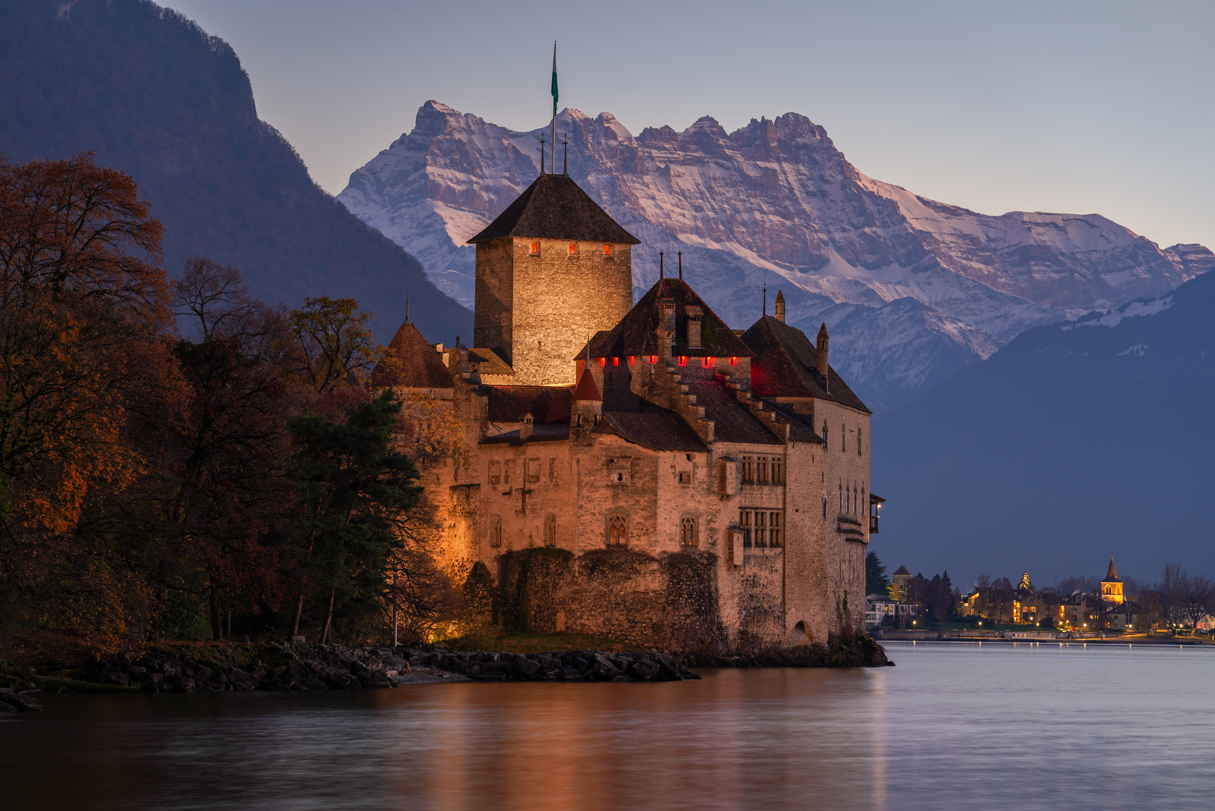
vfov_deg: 8.9
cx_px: 608
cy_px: 406
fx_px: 5232
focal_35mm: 155
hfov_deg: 13.2
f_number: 5.6
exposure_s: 10
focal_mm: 155
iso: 100
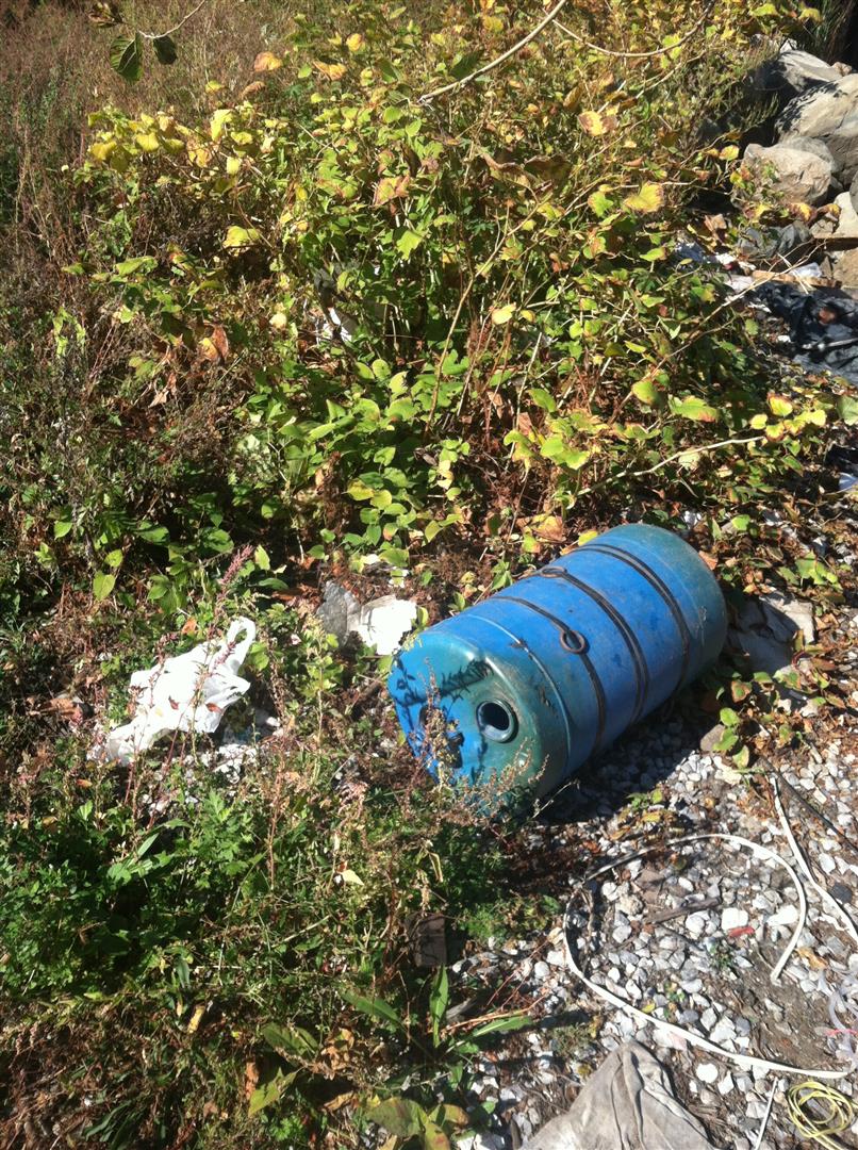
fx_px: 1160
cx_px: 429
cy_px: 575
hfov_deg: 40.6
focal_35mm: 35
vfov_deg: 52.7
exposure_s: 1/667
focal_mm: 3.85
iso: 80
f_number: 2.8
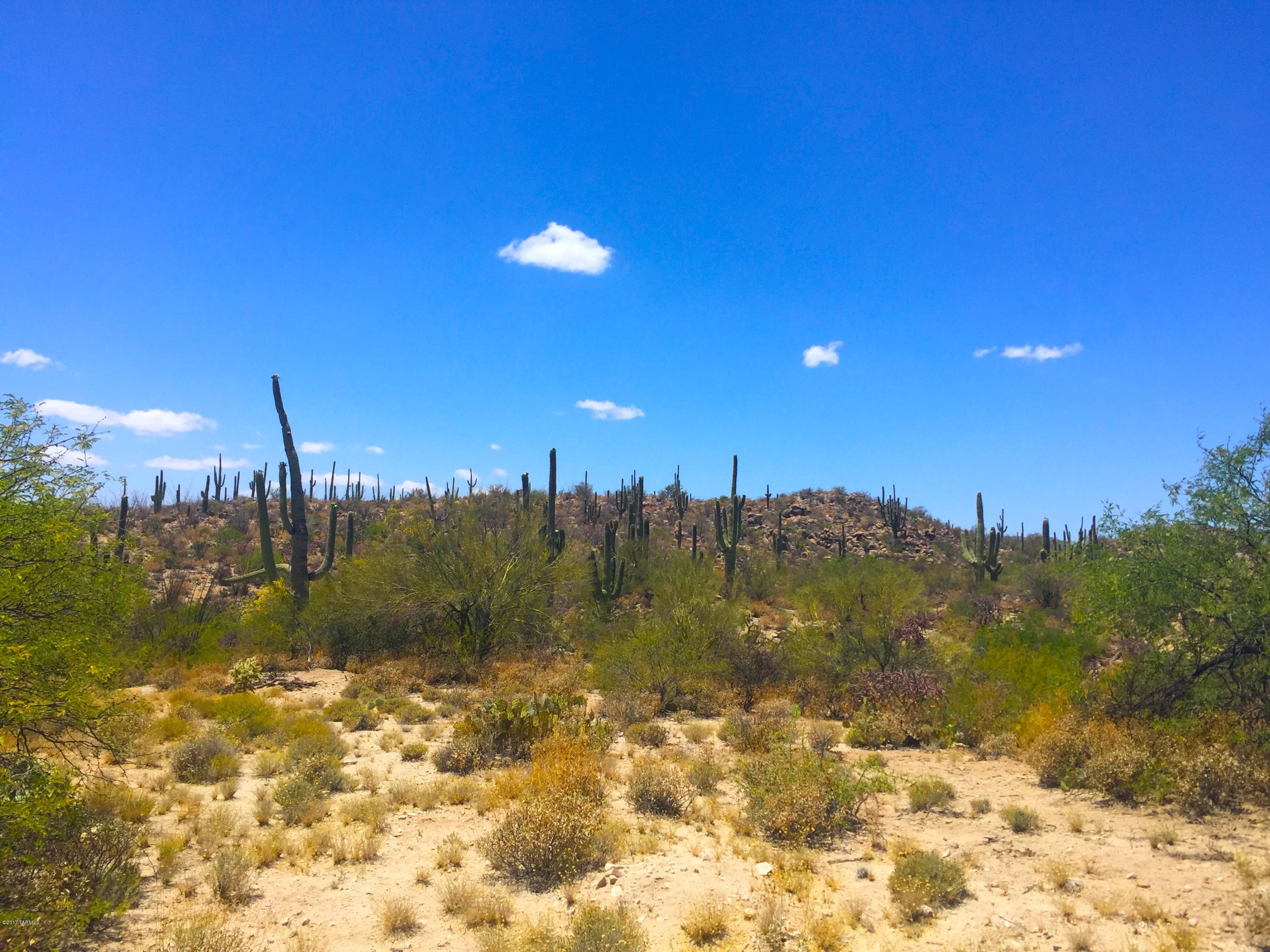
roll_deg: -2.2
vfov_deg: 48.2
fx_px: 1064
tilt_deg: +6.2
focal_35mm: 29
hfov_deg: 61.7
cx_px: 635
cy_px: 476
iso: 32
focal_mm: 4.15
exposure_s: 1/2825
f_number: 2.2
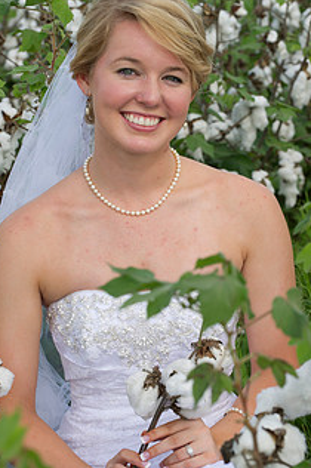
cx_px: 165
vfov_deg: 12.0
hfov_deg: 8.0
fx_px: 2221
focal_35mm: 171
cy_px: 283
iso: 200
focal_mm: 120
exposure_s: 1/160
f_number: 7.1
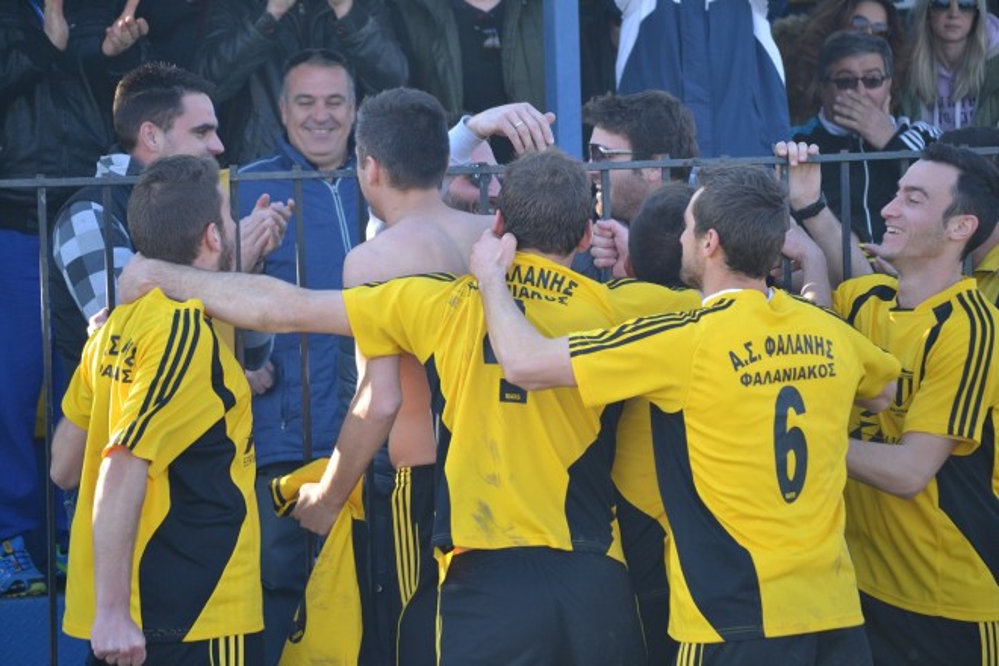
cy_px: 333
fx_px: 4828
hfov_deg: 11.8
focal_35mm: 174
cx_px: 500
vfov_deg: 7.9
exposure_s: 1/500
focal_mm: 116
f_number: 4.8
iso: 720
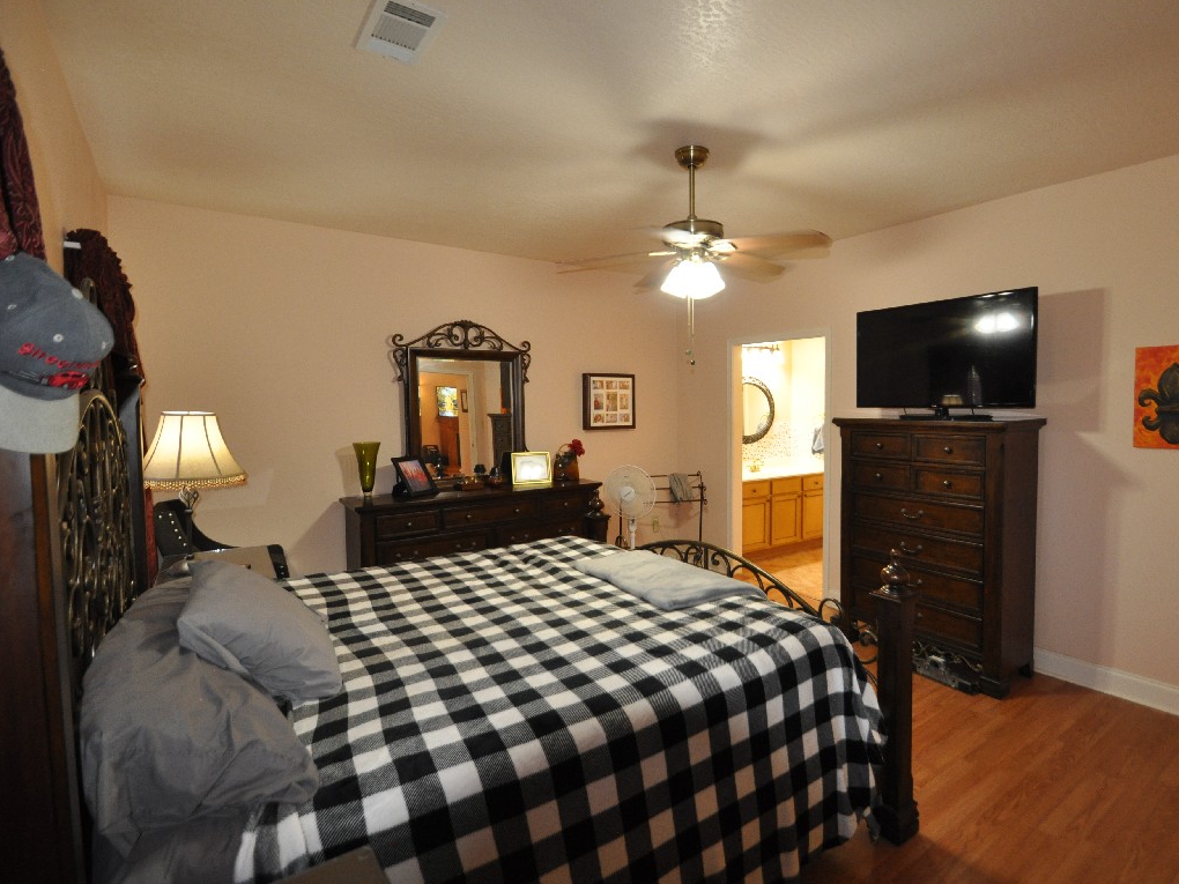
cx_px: 681
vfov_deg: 74.7
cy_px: 434
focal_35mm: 17
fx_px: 579
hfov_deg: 90.3
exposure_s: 1/60
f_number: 3.5
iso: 800
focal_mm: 10
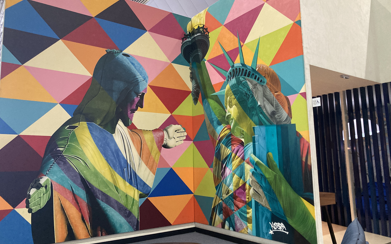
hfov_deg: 62.9
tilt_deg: +9.2
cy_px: 119
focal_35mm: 30
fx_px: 320
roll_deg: +0.4
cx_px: 196
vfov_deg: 41.8
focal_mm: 3.99
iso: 400
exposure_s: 1/40
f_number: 1.8
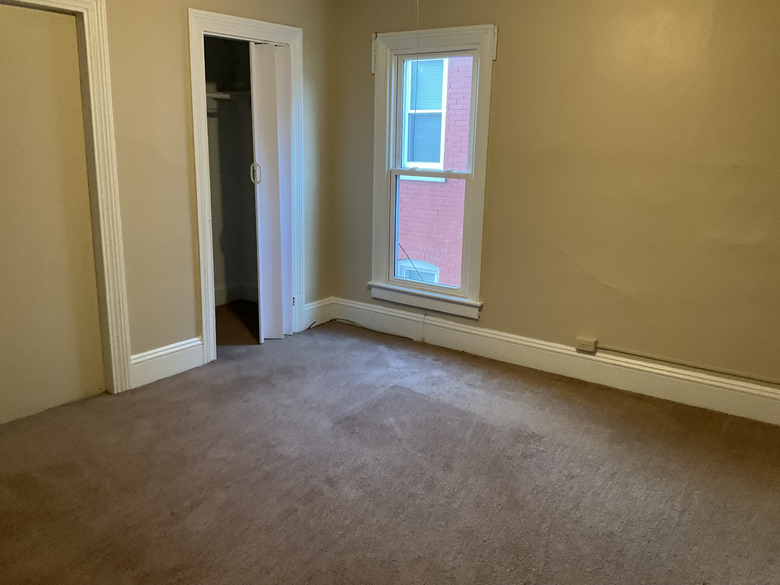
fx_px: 653
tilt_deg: -13.2
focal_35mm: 29
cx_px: 390
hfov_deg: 61.7
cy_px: 292
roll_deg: +0.2
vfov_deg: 48.2
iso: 250
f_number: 1.8
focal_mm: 3
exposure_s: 1/60
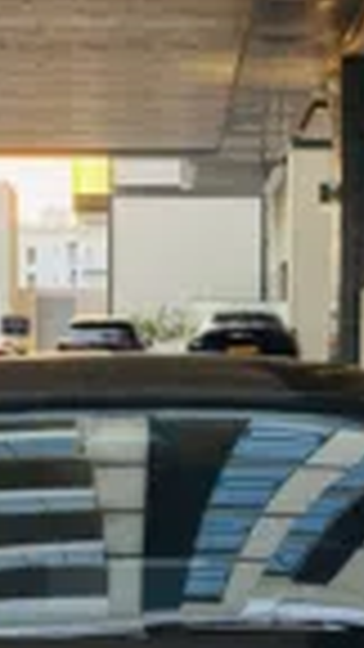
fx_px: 2488
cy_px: 590
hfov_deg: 8.4
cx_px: 171
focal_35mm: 145
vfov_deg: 14.7
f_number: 1.78
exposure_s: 1/100
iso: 125
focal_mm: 6.76
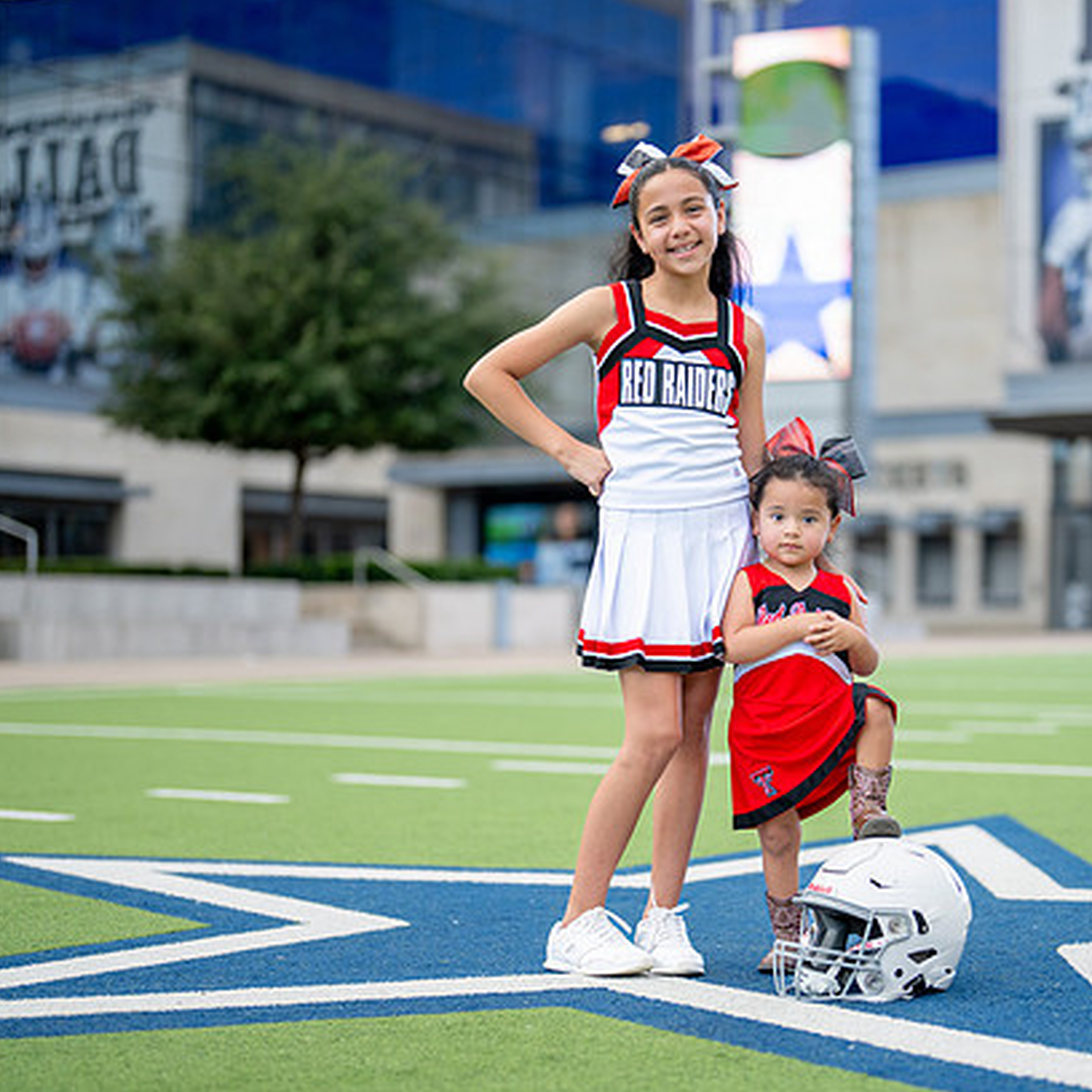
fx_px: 2605
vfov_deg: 23.7
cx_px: 733
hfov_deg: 23.6
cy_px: 607
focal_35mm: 73
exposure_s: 1/1600
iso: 160
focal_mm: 50
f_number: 1.2
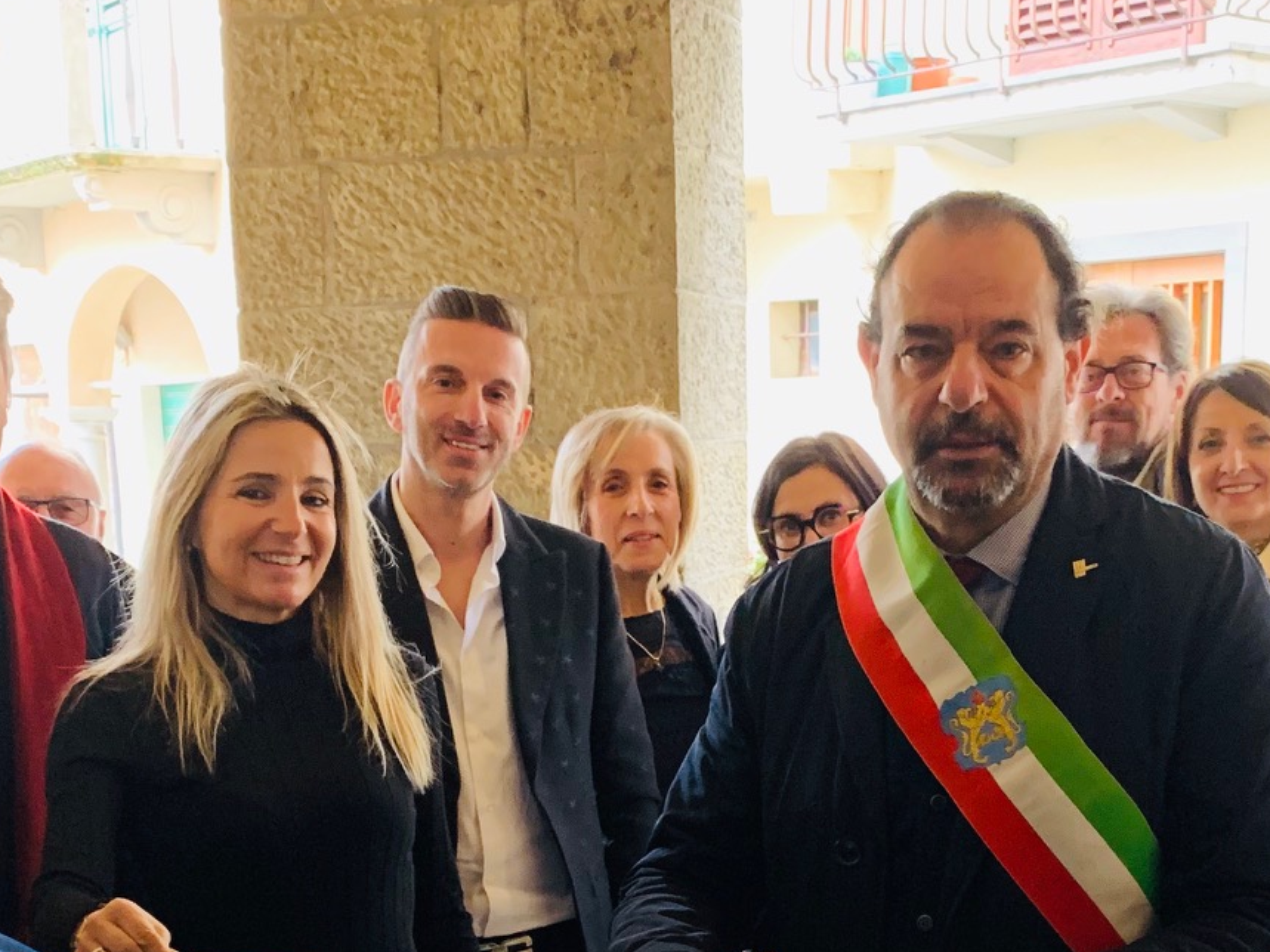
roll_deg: +0.3
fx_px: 2238
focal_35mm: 61
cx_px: 696
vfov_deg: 23.0
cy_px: 952
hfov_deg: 31.7
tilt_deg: -11.1
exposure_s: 1/50
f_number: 1.8
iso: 320
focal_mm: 4.25
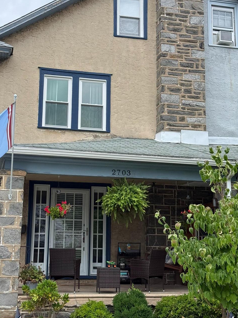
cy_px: 147
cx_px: 121
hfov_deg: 25.2
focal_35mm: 58
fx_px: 532
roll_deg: -0.8
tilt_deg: +13.7
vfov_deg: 33.2
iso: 64
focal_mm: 6.76
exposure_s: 1/2494
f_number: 1.78
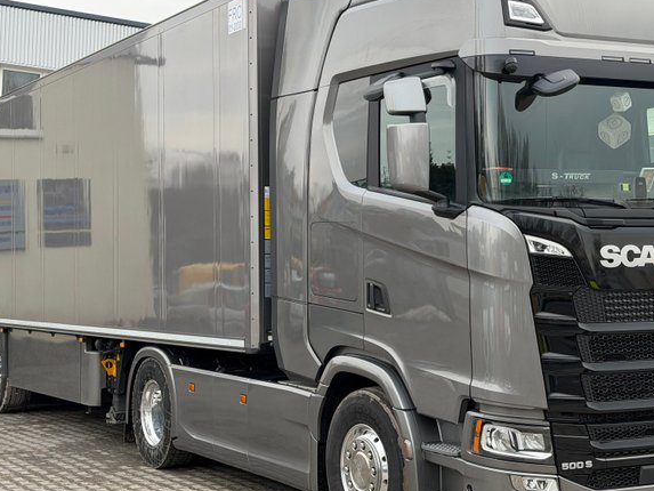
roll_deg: -2.2
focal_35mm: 67
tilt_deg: +2.8
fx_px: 1266
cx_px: 340
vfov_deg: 21.9
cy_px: 236
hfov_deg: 29.0
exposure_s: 1/641
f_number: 1.78
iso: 80
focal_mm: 6.76
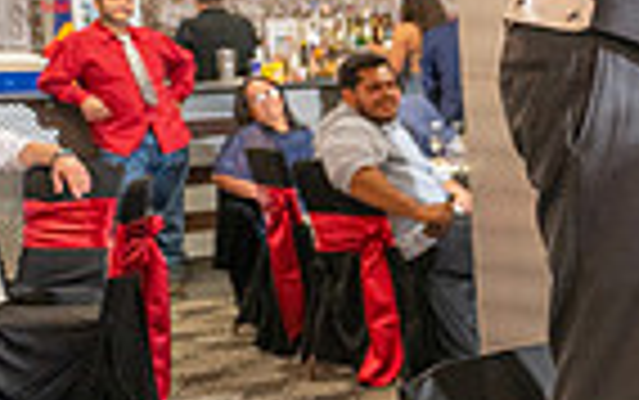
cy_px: 187
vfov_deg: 13.1
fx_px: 1743
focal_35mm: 100
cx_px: 1296
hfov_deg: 16.0
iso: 800
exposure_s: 1/125
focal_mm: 24
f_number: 2.8
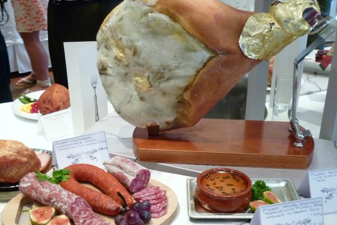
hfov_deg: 61.9
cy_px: 101
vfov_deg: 43.5
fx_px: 281
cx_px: 173
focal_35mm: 30
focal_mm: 5
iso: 400
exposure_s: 1/20
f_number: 3.1
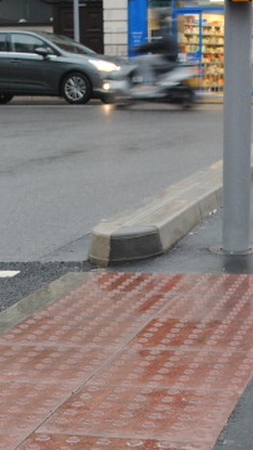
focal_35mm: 102
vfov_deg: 20.8
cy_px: 331
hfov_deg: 11.9
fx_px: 1216
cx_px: 184
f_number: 4.2
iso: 450
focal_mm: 26
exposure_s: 1/30
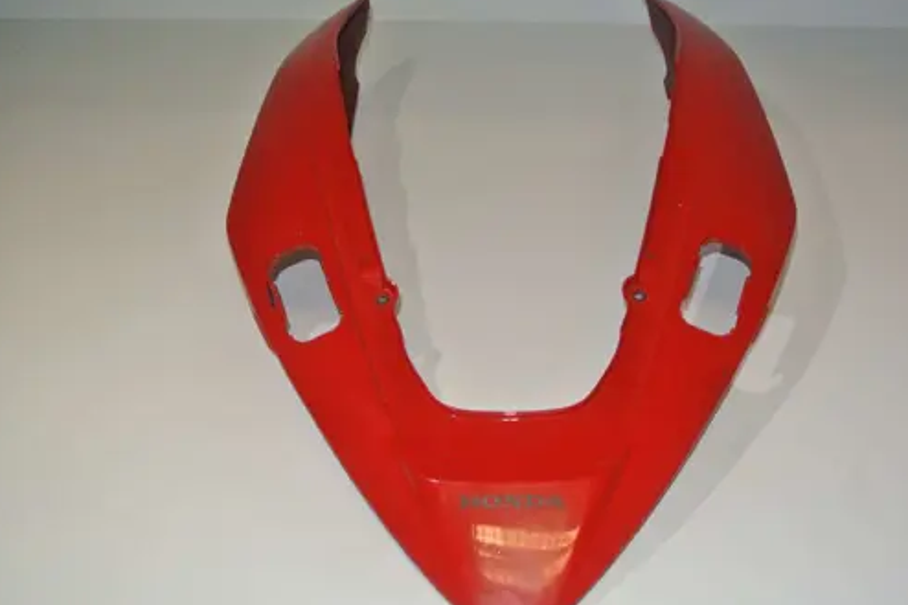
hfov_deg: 41.1
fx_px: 1210
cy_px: 311
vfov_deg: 28.1
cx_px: 482
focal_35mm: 48
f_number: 4.2
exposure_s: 1/60
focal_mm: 16.3
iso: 200
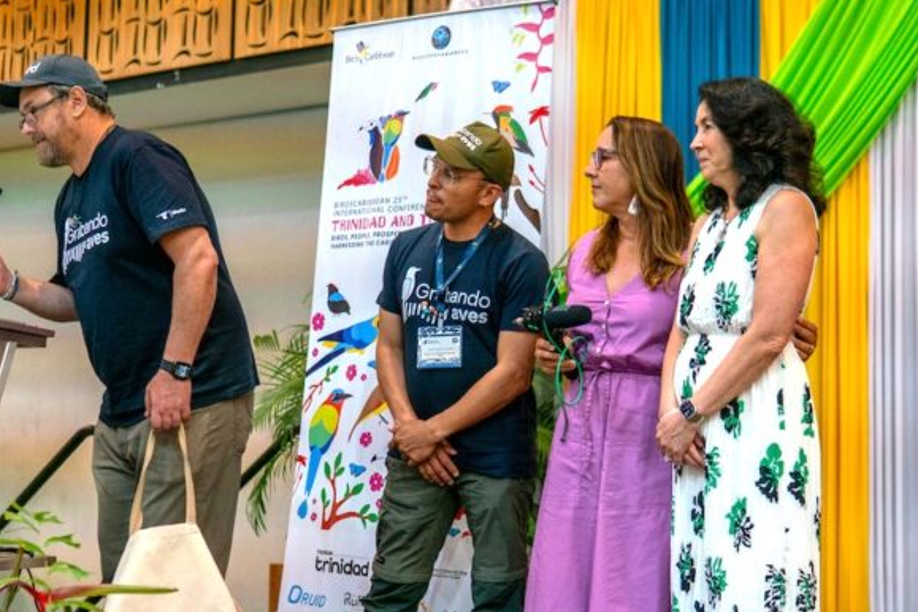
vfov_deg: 19.4
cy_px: 438
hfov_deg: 28.8
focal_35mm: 70
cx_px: 504
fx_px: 1785
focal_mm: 30
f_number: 1.7
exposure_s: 1/320
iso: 1250
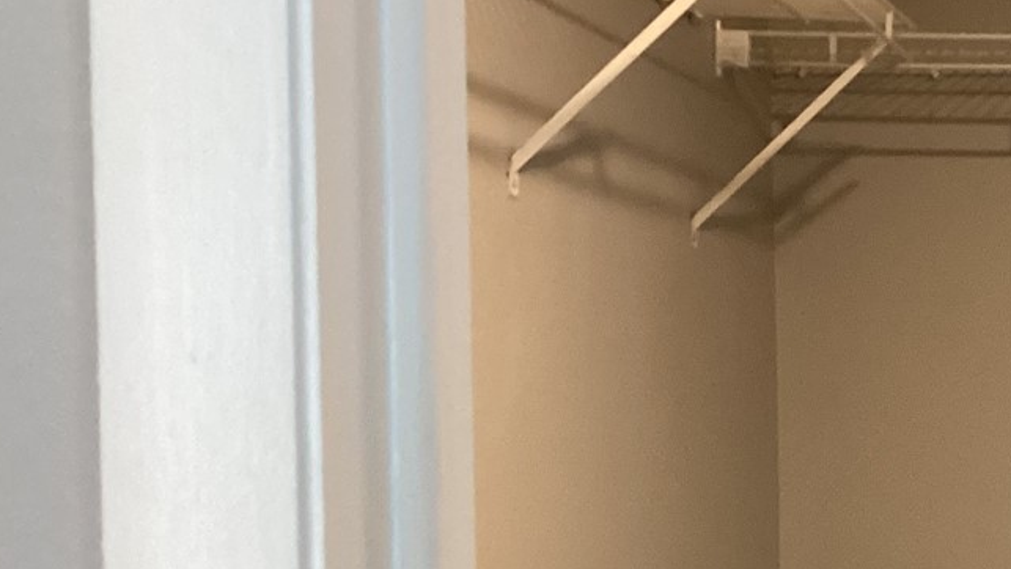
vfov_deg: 14.1
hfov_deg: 23.3
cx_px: 1197
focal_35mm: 84
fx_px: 2252
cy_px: 611
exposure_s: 1/40
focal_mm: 3.3
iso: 320
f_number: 2.4
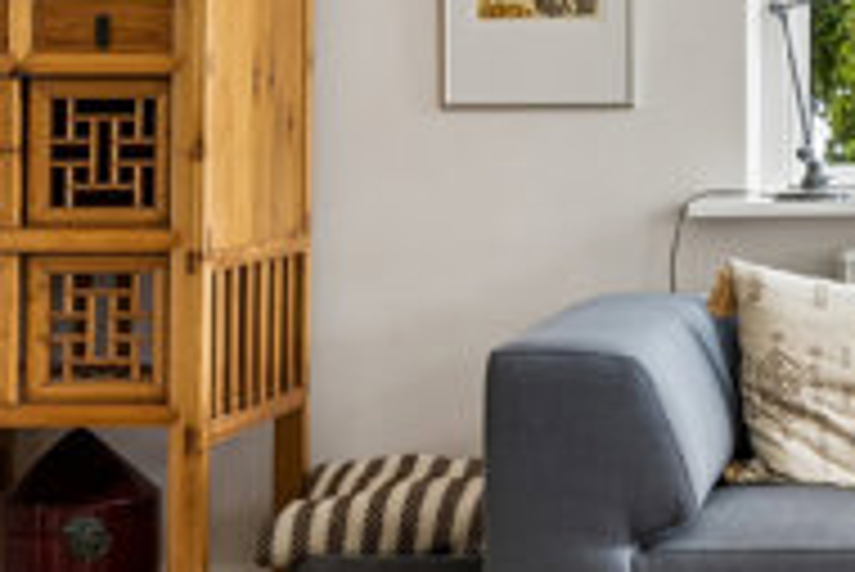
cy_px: 106
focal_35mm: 104
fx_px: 2476
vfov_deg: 13.1
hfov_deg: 18.5
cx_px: 1030
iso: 200
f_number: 8
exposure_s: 1/13
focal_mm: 16.5
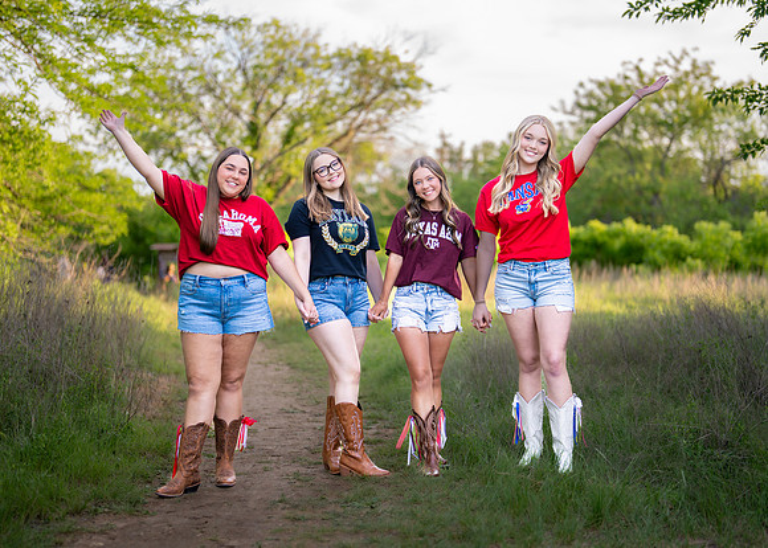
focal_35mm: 61
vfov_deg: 23.4
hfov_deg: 32.3
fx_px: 1326
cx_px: 409
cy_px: 272
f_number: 1.2
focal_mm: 50
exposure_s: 1/1250
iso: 250
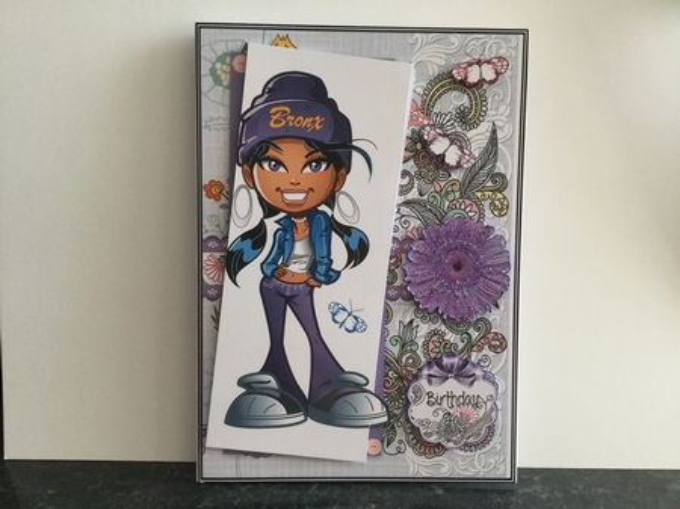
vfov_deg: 45.4
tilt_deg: -17.7
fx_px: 609
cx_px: 340
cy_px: 254
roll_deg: -0.8
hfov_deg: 58.4
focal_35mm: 31
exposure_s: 1/33
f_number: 2.4
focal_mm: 3.3
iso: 125
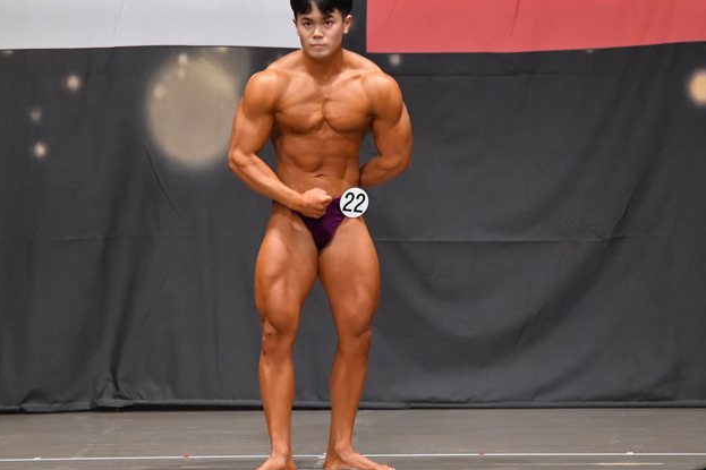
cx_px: 309
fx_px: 5489
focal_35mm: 280
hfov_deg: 7.4
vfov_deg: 4.9
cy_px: 247
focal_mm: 150
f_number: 5.6
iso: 6400
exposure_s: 1/400
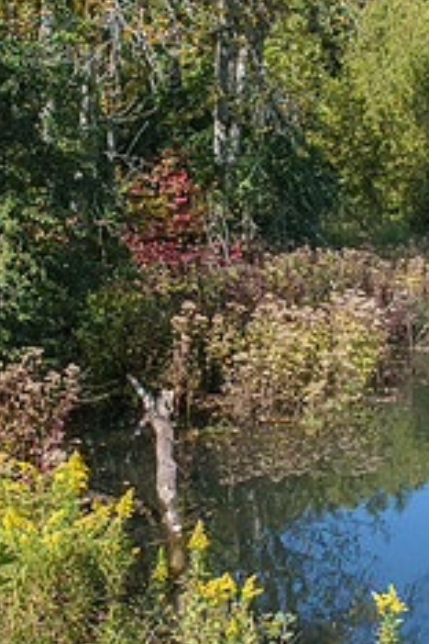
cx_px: 346
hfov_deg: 25.5
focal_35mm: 52
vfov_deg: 38.1
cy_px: 383
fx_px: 929
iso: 2800
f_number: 20
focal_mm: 18
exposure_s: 1/250
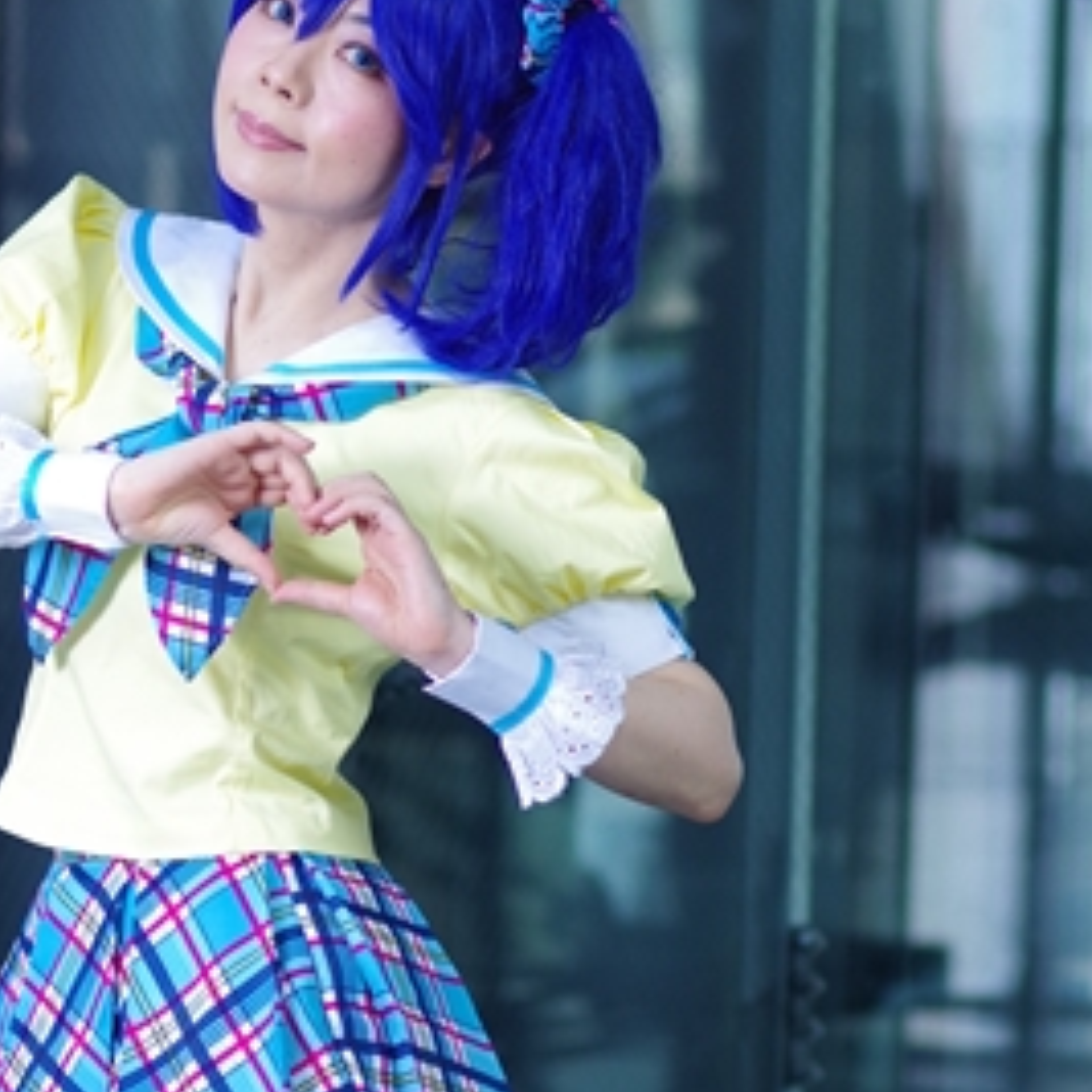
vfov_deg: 5.9
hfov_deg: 5.9
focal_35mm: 294
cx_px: 145
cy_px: 822
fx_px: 10503
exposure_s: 1/160
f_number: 2.8
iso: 400
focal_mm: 77
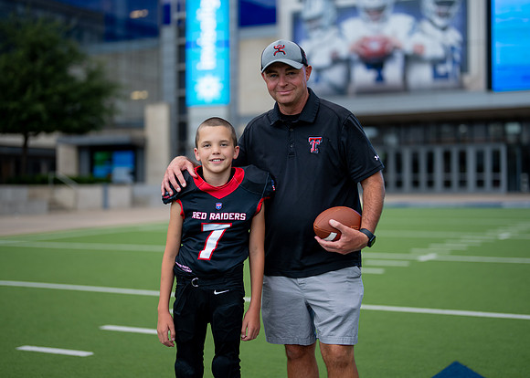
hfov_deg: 32.8
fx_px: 900
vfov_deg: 23.7
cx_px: 270
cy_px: 170
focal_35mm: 60
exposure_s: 1/1000
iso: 100
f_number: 1.2
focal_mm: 50
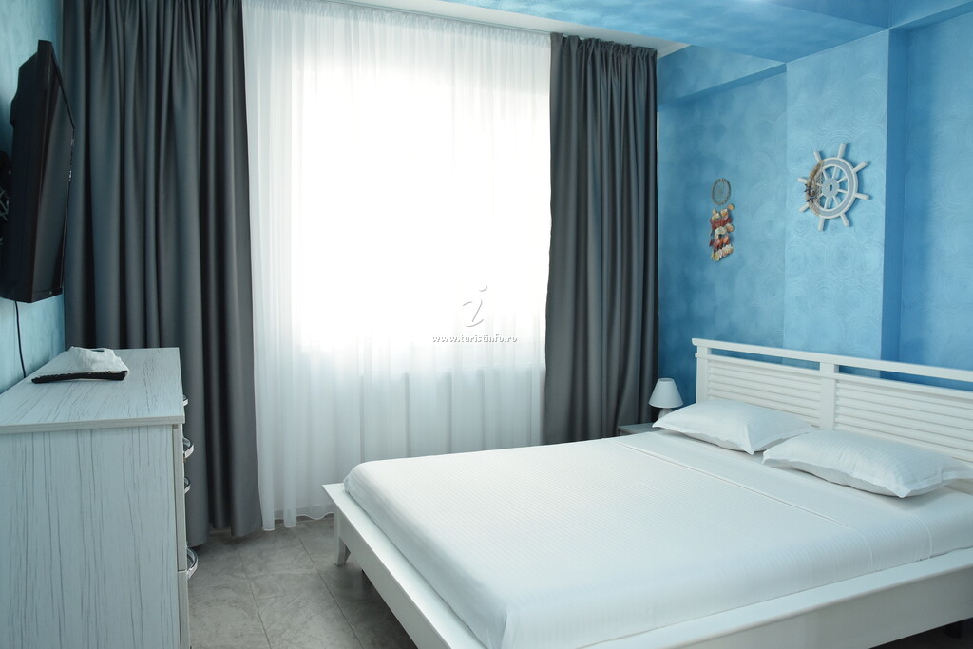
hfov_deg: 70.4
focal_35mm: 26
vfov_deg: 50.4
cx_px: 486
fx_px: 689
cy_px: 324
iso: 1000
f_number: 8
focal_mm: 17
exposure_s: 1/30
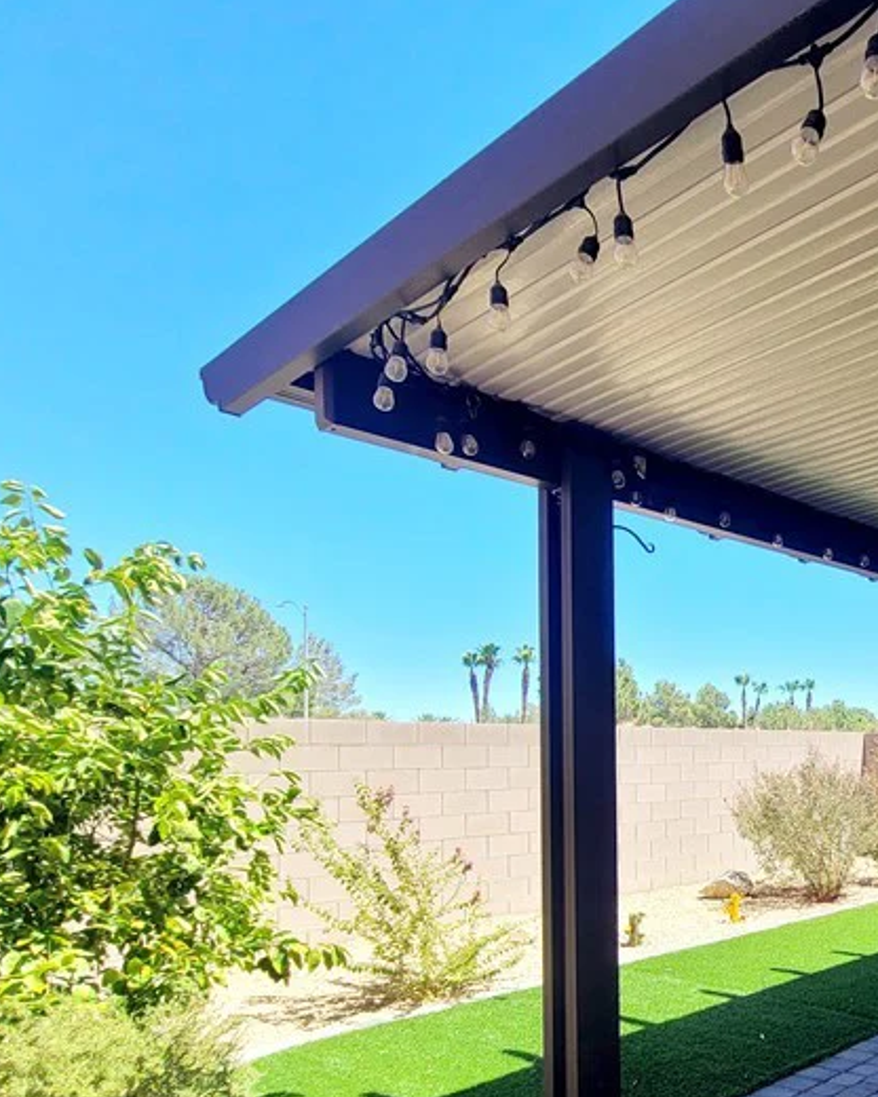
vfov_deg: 66.5
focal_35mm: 25
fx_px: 812
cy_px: 717
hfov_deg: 47.1
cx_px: 882
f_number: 2.2
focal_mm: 2.2
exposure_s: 1/769
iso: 50
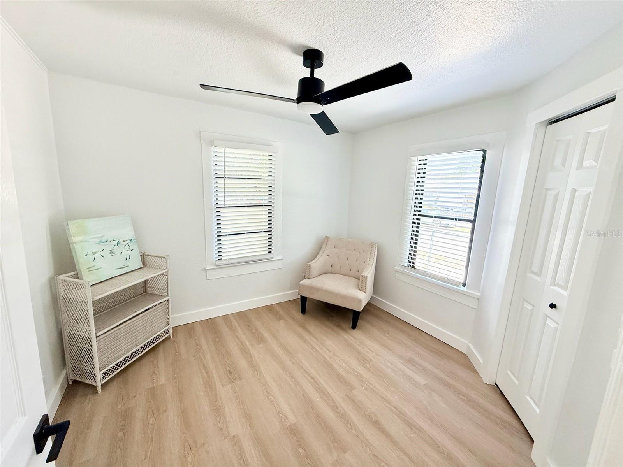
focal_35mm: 14
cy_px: 234
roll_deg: -2.8
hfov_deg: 102.1
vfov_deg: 85.7
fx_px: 252
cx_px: 312
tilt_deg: -9.0
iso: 100
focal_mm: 2.22
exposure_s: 1/120
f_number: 2.2
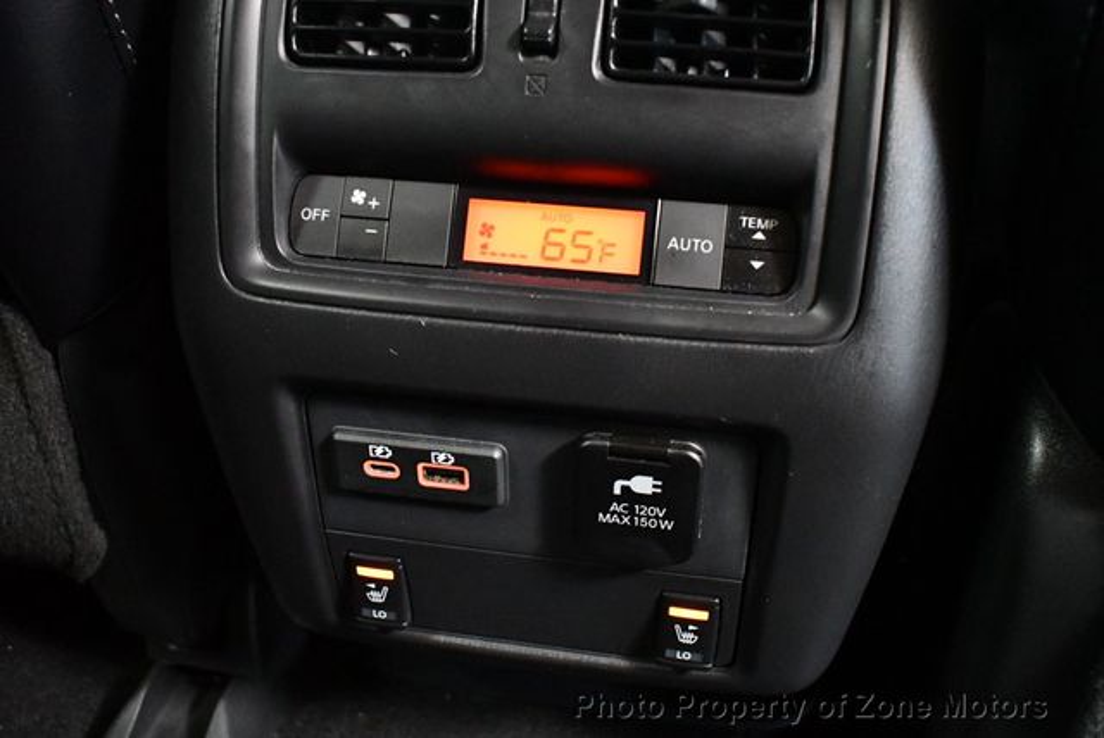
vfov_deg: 36.9
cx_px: 552
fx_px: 1105
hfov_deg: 53.1
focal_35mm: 36
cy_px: 369
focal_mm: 18
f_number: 3.5
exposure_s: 1/60
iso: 9000
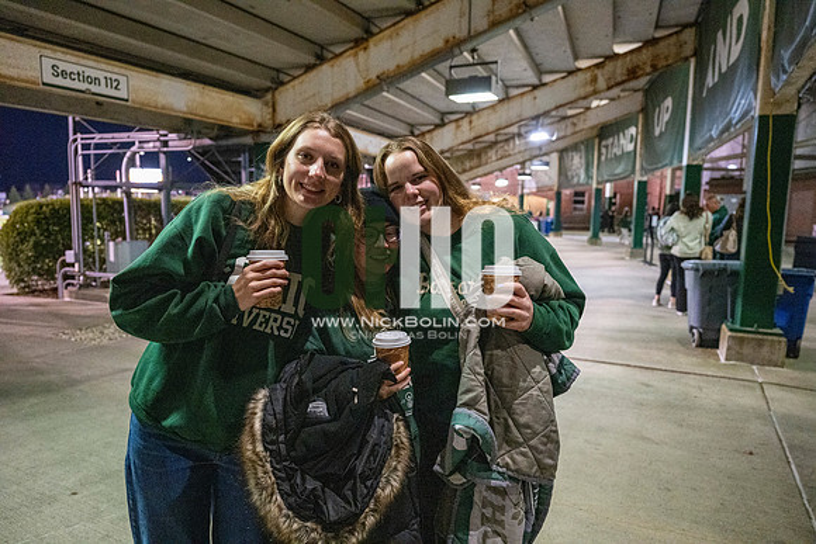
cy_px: 272
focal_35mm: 24
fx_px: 544
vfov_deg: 53.2
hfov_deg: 73.7
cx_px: 408
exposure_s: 1/500
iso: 12800
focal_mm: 24
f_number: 3.2
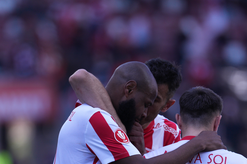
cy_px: 158
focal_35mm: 667
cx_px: 119
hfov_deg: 3.1
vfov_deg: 2.1
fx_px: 4576
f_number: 2.8
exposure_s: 1/2000
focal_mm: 300
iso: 400
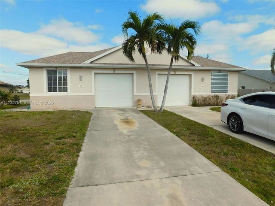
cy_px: 103
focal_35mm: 23
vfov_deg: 58.9
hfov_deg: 73.9
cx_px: 138
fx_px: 183
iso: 125
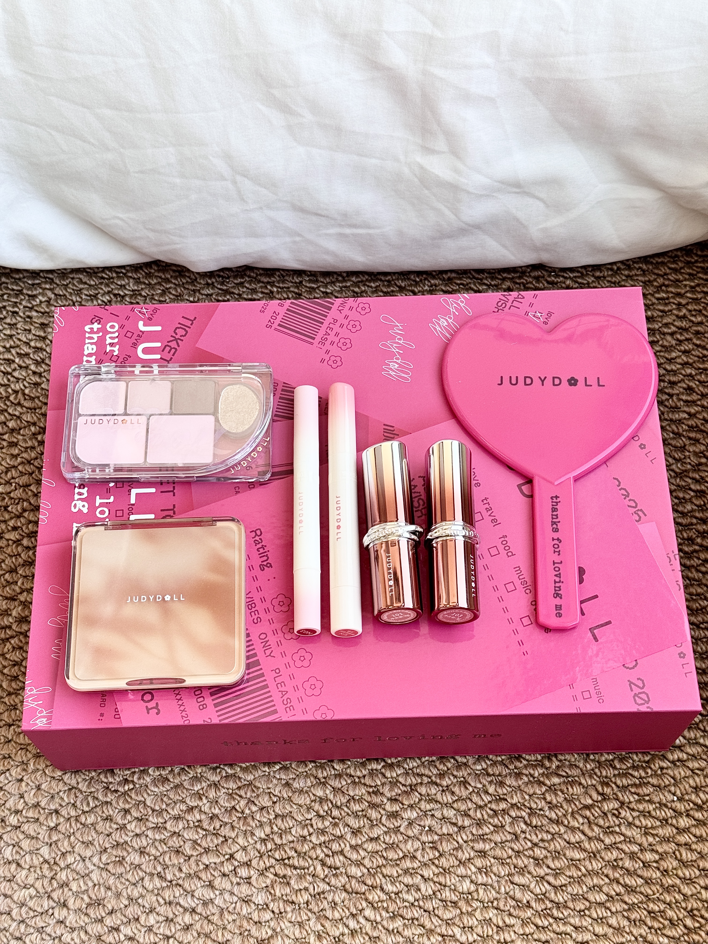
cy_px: 472
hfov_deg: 30.3
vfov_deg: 39.7
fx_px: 1309
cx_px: 354
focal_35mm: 48
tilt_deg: -65.4
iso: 80
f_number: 1.78
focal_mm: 6.76
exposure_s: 1/121
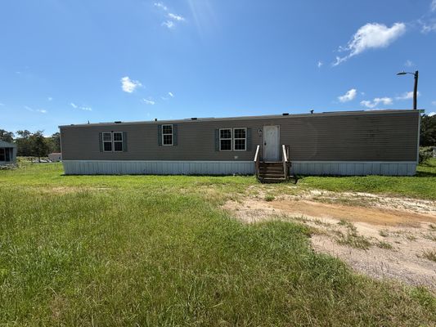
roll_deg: +0.1
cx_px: 218
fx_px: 176
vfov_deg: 85.7
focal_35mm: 14
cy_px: 164
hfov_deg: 102.1
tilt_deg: -1.6
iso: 20
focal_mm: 2.22
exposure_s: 1/770
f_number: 2.2
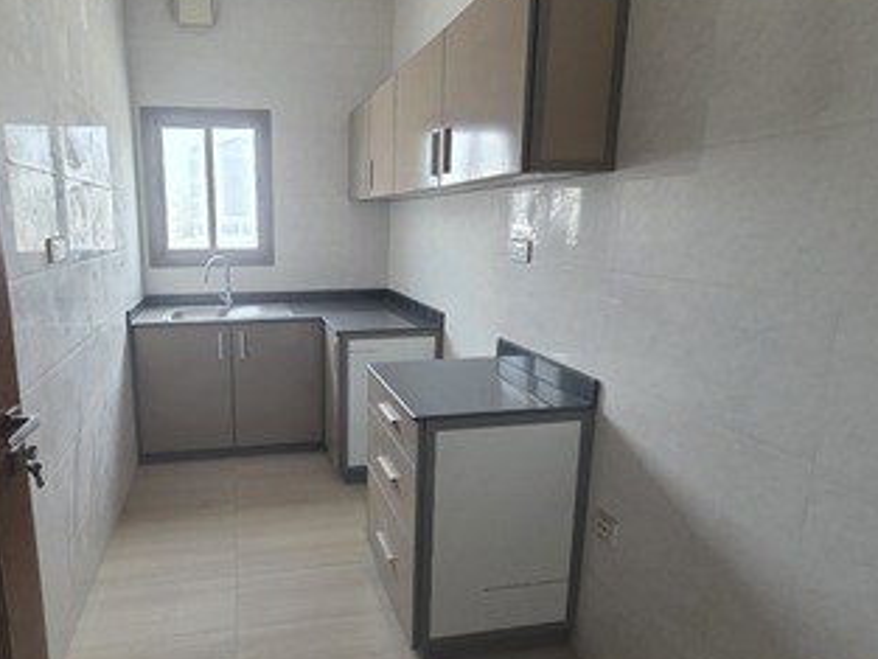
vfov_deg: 68.6
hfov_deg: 82.8
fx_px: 482
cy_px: 304
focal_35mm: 19
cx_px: 321
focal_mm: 2.2
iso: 320
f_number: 1.9
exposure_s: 1/100
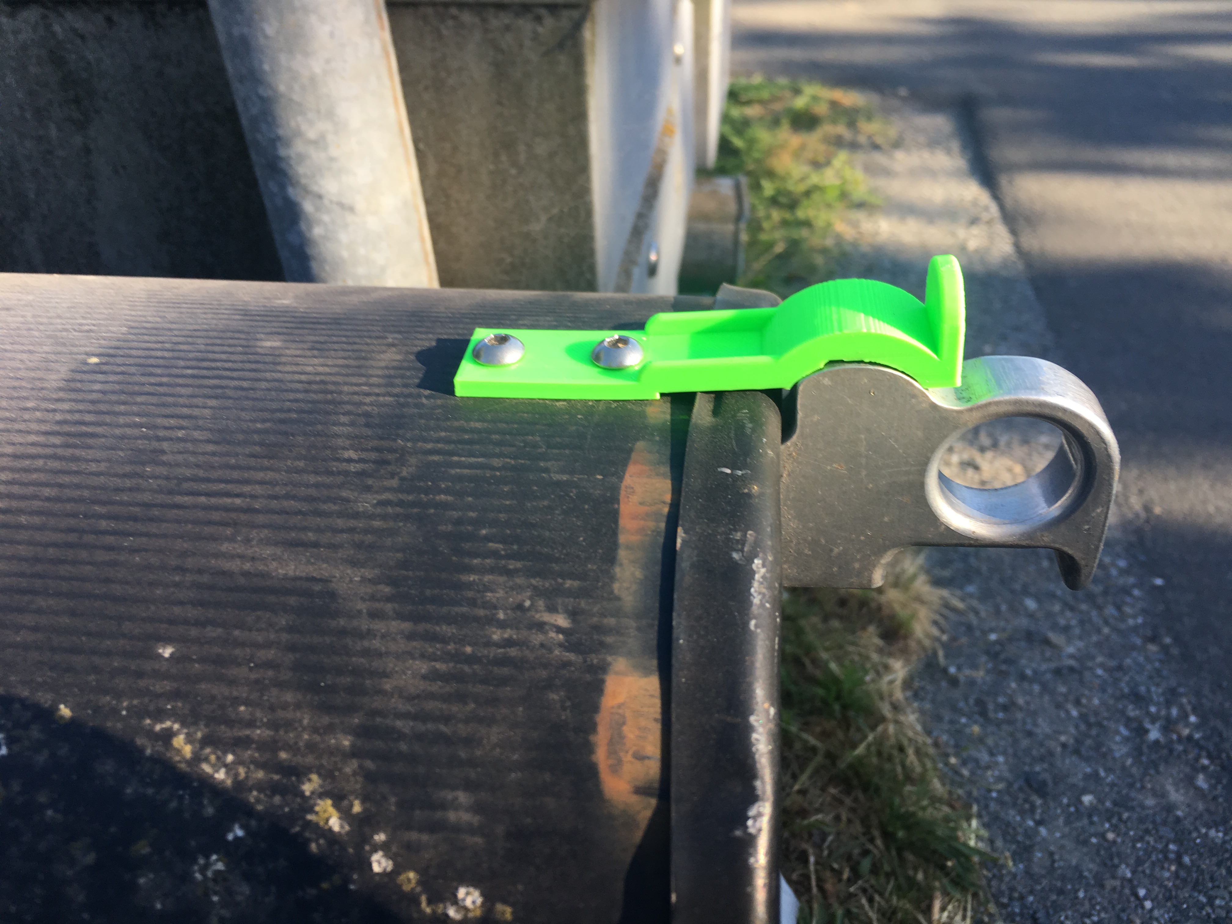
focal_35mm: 29
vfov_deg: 48.2
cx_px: 616
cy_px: 462
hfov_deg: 61.7
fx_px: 1032
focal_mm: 4.15
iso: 25
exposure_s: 1/230
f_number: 2.2
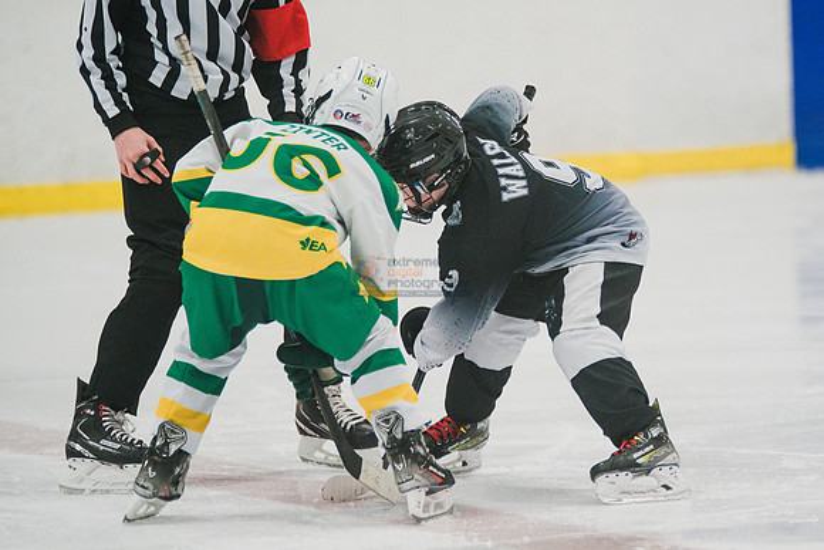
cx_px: 512
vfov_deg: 5.2
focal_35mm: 262
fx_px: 6000
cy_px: 318
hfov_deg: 7.9
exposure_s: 1/800
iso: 3200
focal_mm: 209
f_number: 3.2
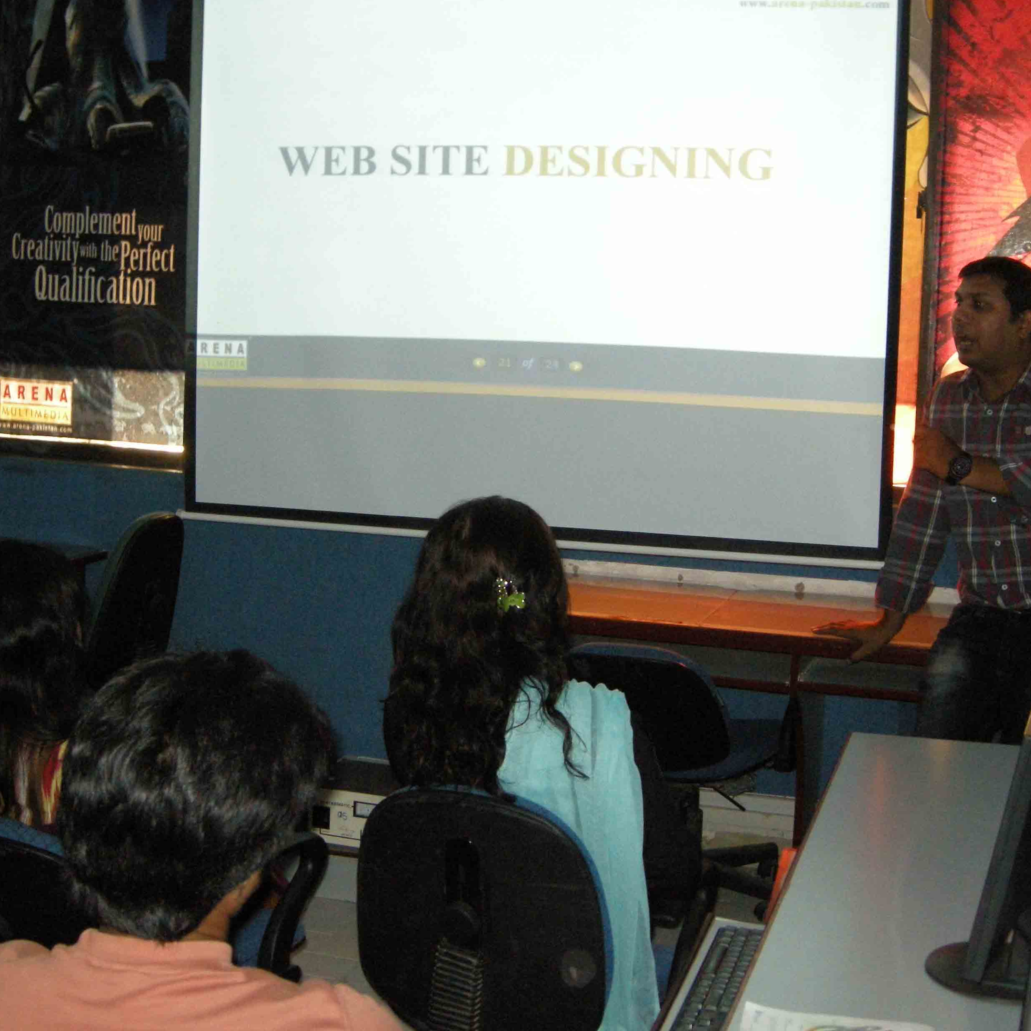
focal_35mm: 50
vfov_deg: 33.9
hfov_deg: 34.0
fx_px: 1685
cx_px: 497
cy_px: 416
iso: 400
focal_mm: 7.5
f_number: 2.7
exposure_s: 1/15
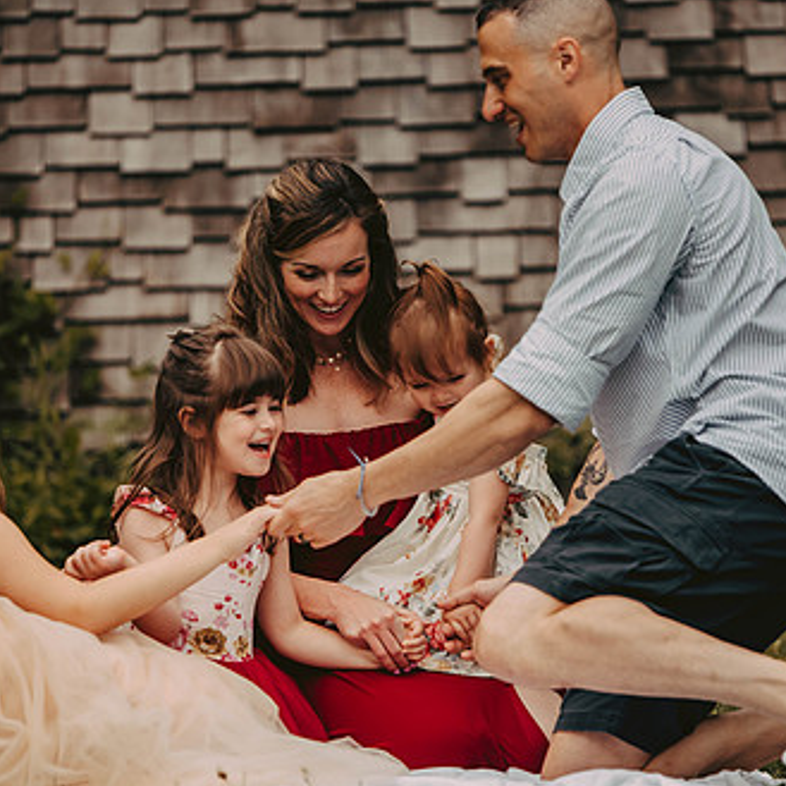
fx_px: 6345
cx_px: 418
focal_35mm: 247
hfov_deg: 7.1
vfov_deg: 7.1
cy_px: 450
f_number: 2.8
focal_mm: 165
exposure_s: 1/4000
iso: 640
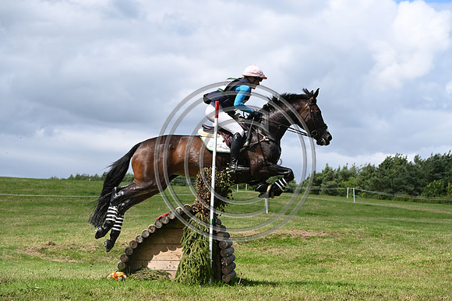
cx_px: 226
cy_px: 150
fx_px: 1155
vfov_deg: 14.9
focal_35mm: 92
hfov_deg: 22.1
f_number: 5.6
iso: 250
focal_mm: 92
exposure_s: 1/1250
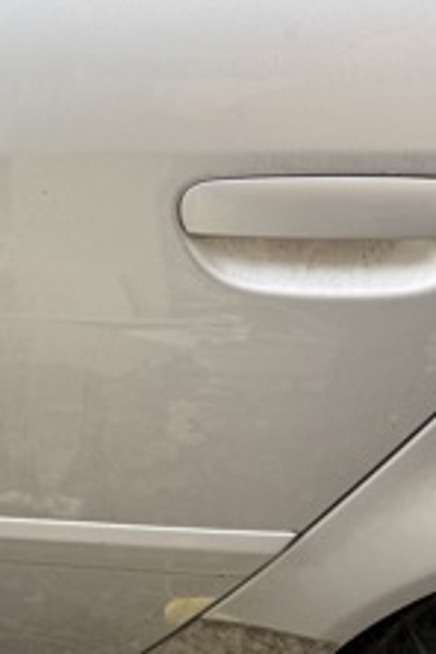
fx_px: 1308
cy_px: 168
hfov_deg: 17.8
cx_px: -118
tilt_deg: -36.6
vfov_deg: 27.7
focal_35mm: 72
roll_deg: +7.8
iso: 80
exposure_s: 1/796
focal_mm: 6.76
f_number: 1.78
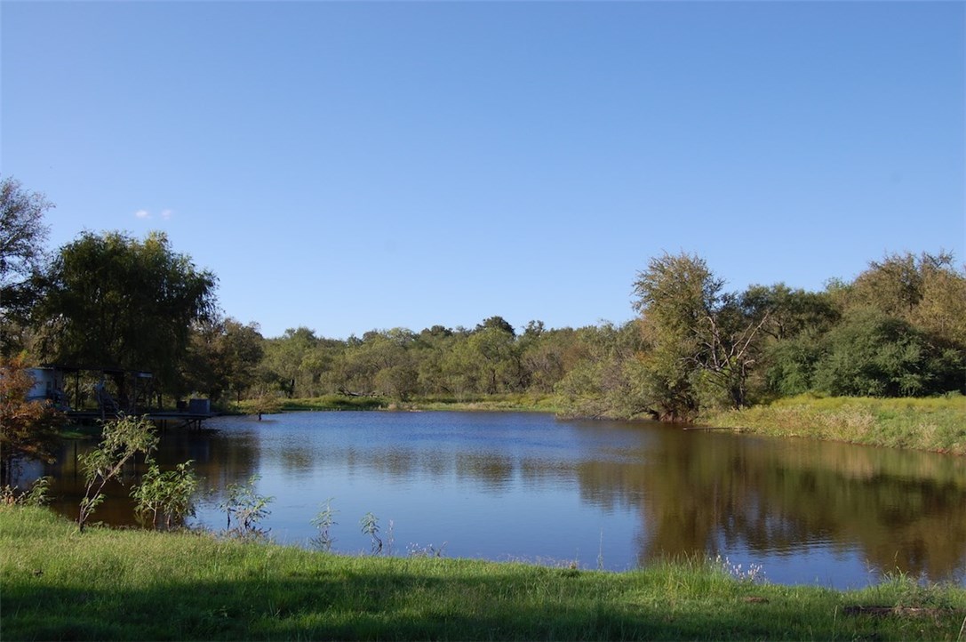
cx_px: 483
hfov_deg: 24.6
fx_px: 2211
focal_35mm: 82
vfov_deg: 16.5
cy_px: 321
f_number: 10
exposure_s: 1/400
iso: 200
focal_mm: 55
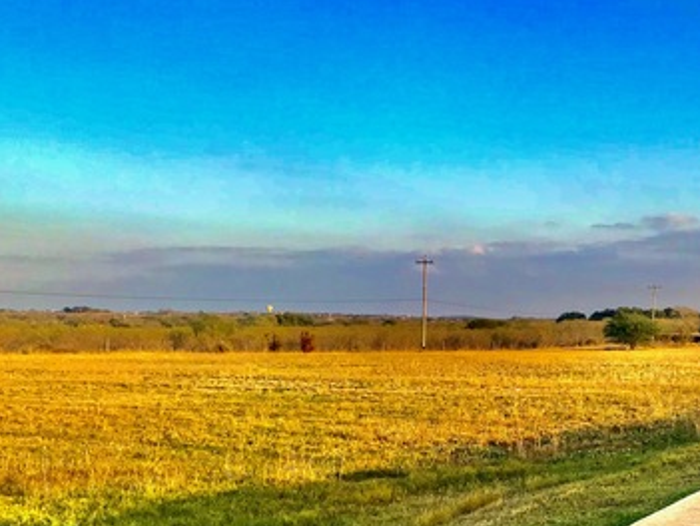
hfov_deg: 36.7
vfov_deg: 28.1
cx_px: 507
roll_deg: +0.6
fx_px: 1032
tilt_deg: -5.8
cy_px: 414
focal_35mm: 51
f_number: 1.8
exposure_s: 1/660
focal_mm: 3.99
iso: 20
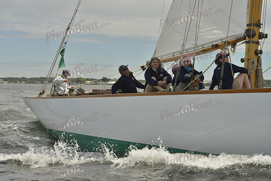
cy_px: 90
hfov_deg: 26.0
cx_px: 136
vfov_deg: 17.5
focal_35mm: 78
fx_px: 587
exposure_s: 1/1600
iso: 280
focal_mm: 78
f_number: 9
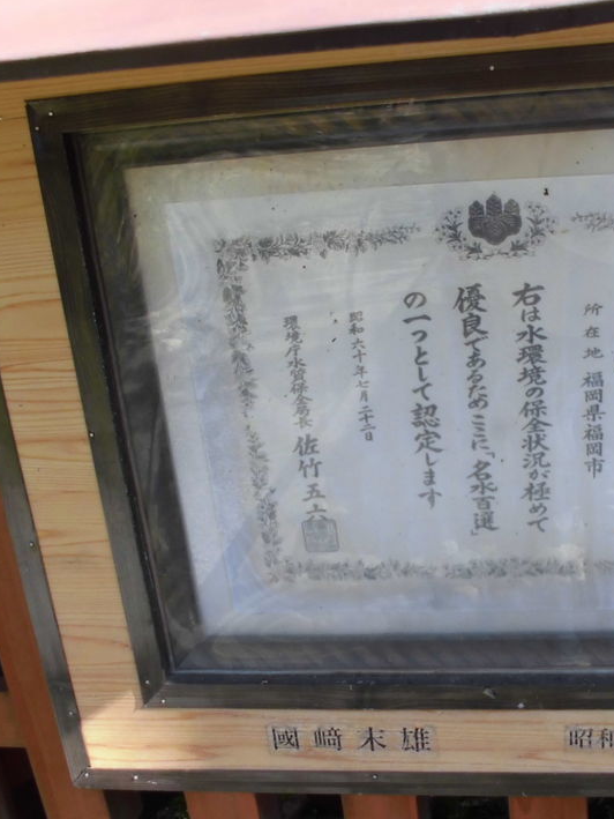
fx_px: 1040
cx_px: 399
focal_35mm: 44
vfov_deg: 42.9
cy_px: 461
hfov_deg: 32.7
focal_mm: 4.6
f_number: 3.5
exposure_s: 1/100
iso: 100
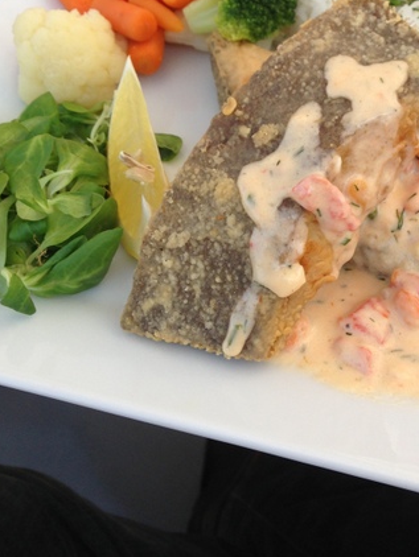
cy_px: 140
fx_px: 806
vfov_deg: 37.2
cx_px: 292
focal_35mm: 50
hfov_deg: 28.9
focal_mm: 4.13
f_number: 2.4
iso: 50
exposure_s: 1/272
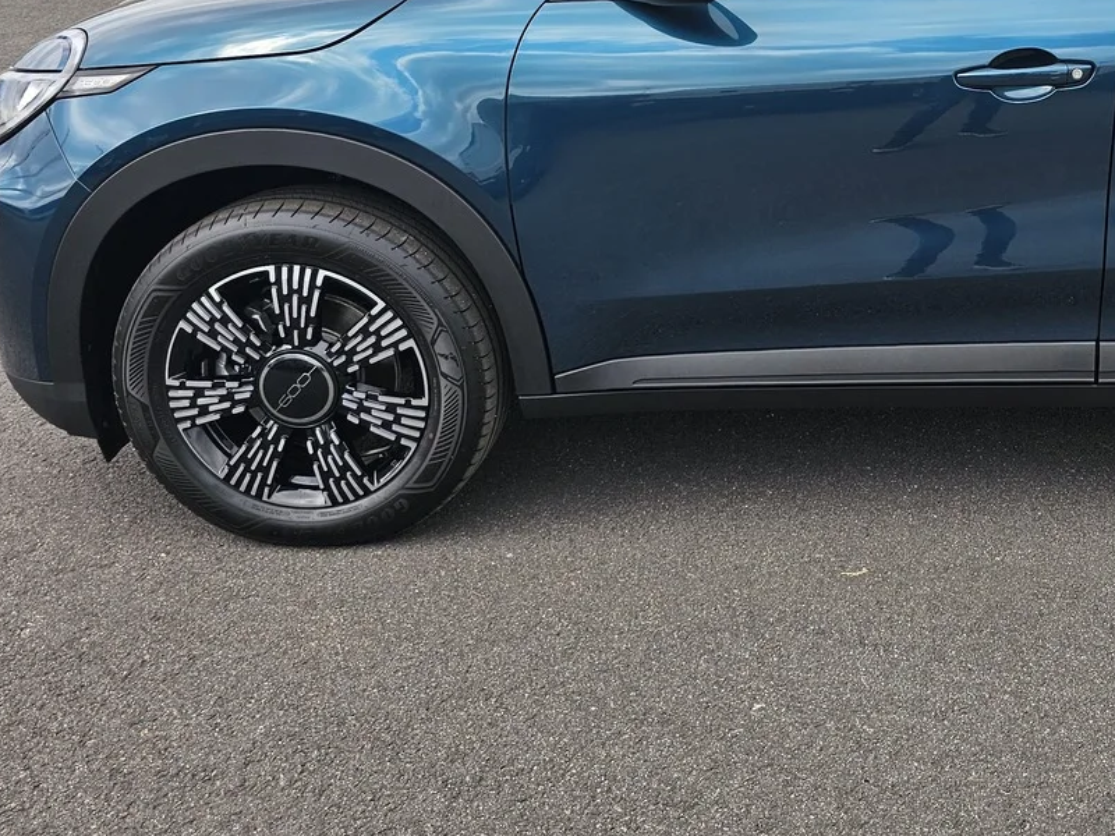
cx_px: 974
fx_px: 1482
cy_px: 106
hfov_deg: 38.8
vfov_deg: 30.3
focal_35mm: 46
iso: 10
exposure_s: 1/432
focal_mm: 6.3
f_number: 1.7
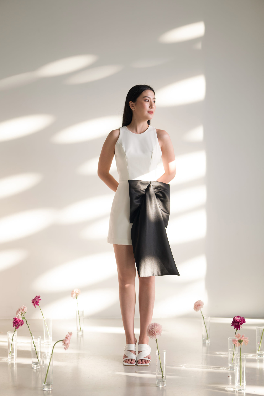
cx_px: 132
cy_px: 198
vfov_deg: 39.6
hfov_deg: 27.0
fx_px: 550
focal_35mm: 50
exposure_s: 1/100
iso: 100
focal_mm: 50
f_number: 1.4
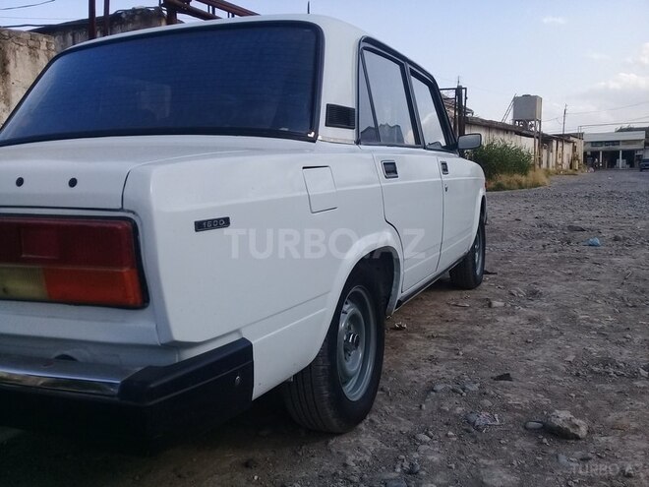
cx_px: 324
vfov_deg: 45.4
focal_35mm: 31
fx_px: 581
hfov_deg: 58.4
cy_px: 244
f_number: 2.2
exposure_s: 1/858
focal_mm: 3.3
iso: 50
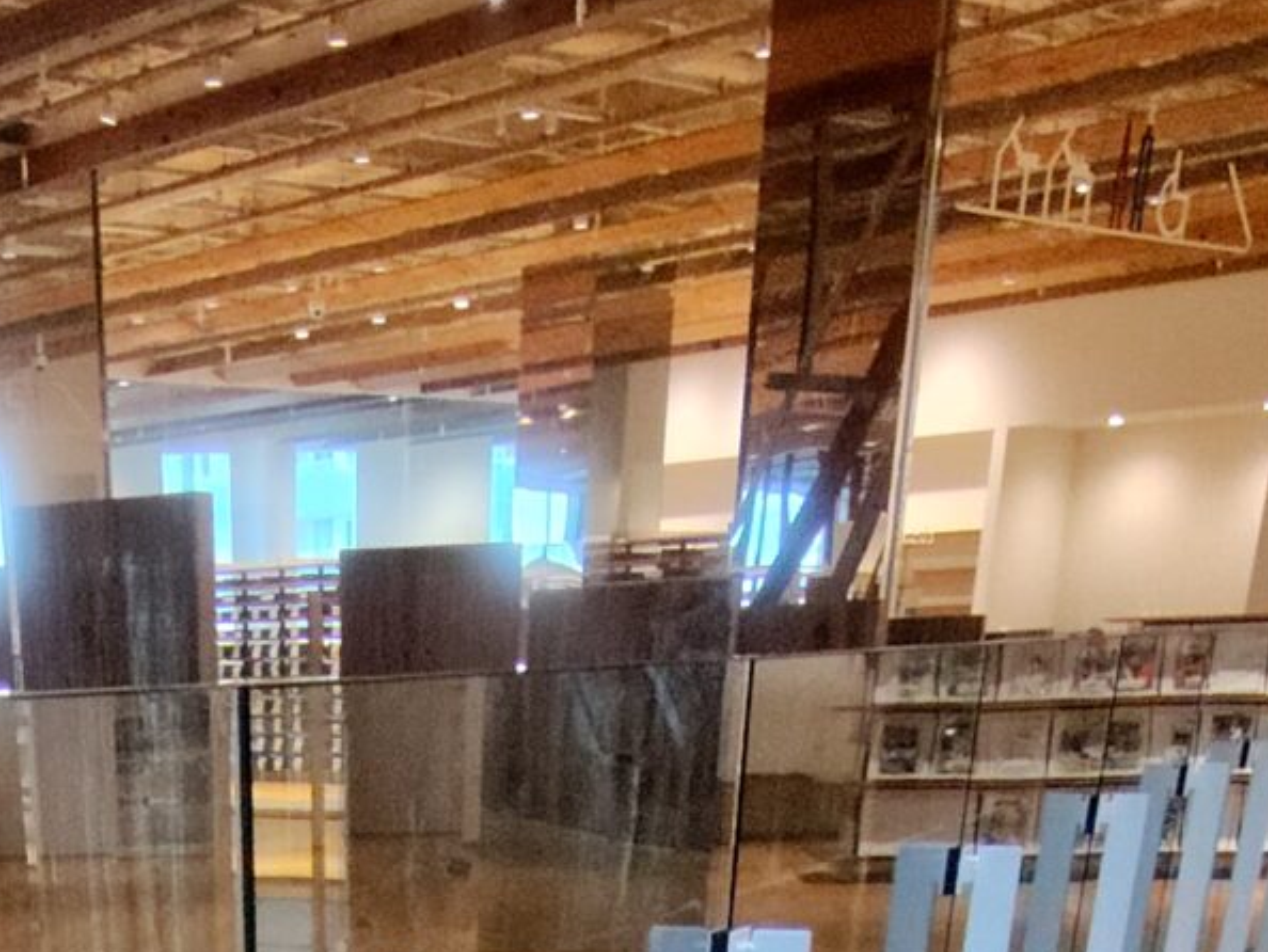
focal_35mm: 56
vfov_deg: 18.4
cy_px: 1853
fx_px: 2052
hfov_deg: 33.3
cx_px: 239
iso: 631
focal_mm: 2.16
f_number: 2.2
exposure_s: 1/60
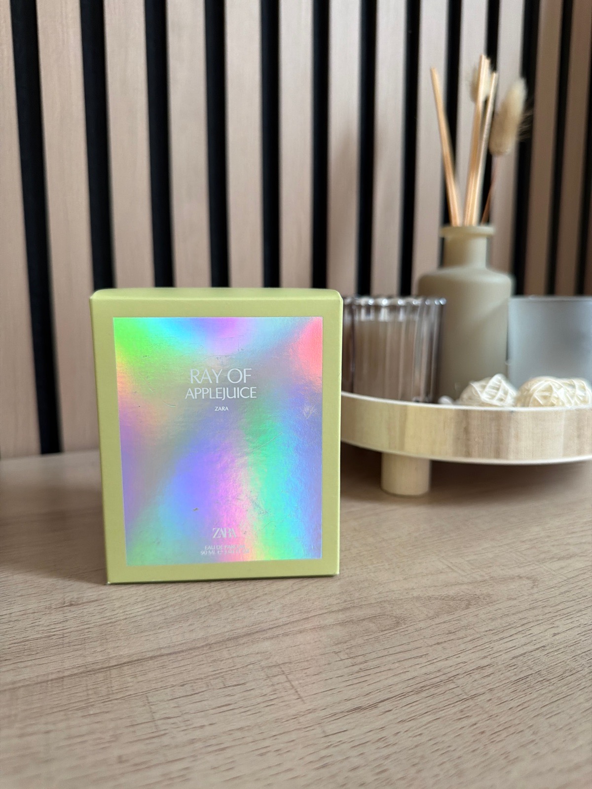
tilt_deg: -9.7
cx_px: 296
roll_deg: +0.1
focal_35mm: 24
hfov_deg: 56.8
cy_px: 394
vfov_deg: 71.6
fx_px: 547
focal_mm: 6.76
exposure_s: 1/50
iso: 320
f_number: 1.78
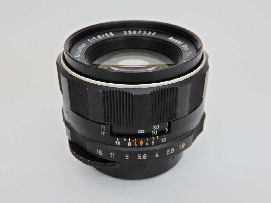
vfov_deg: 34.3
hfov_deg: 44.8
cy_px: 102
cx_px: 136
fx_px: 329
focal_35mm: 42
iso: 200
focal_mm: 7.5
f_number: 4
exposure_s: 1/30
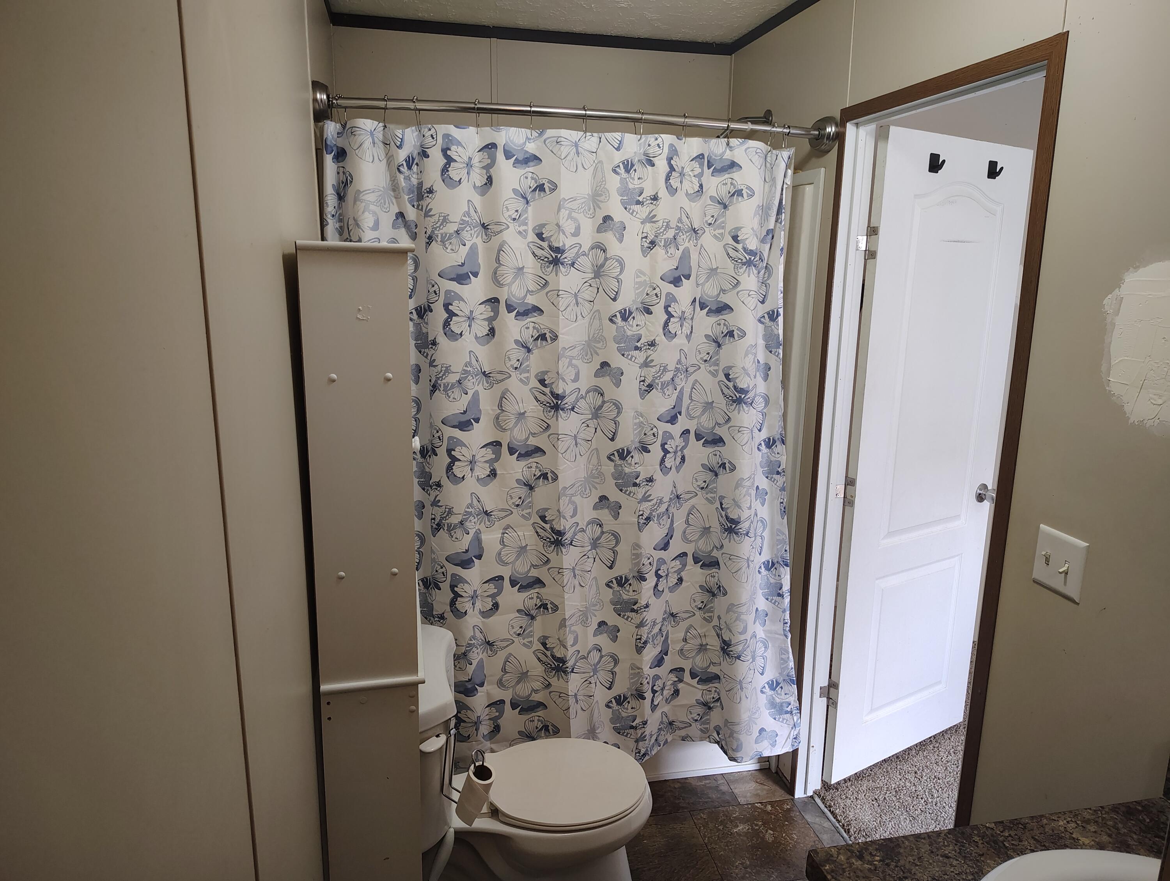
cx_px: 585
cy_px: 440
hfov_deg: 71.5
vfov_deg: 56.9
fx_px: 812
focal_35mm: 24
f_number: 1.8
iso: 806
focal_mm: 5.56
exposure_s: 1/60
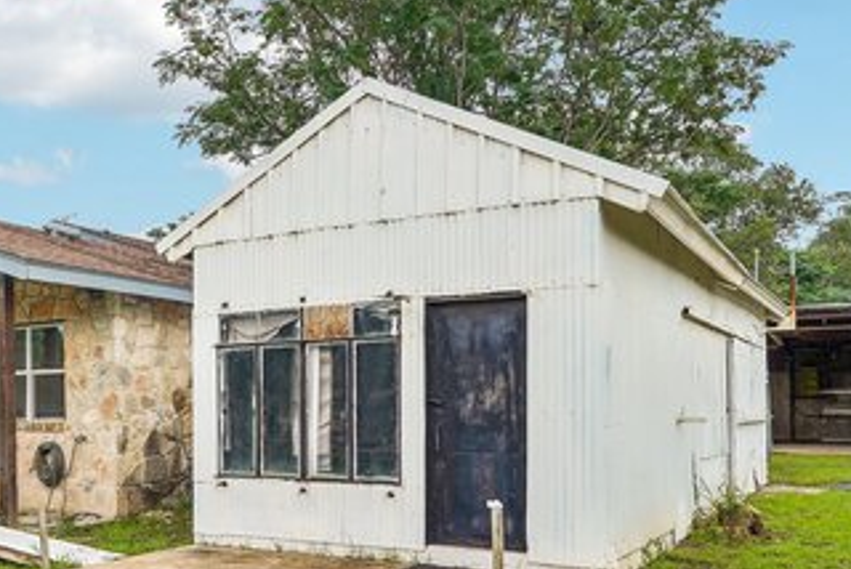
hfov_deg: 45.7
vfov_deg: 33.4
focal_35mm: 40
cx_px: 157
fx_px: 946
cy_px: 334
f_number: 8
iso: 100
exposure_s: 1/100
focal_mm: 20
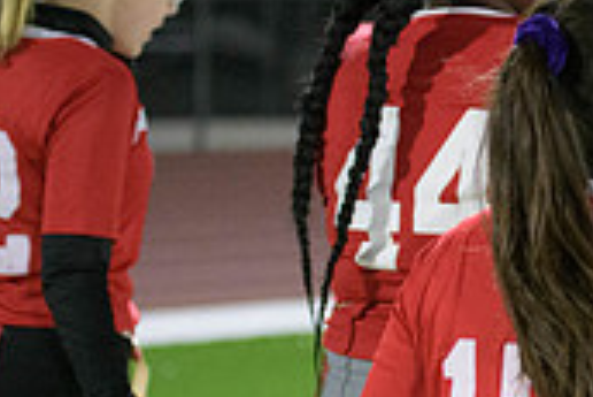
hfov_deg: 8.6
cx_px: 741
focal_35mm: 236
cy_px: 357
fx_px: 3891
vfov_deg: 5.8
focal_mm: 70
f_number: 2.8
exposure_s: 1/640
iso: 8000
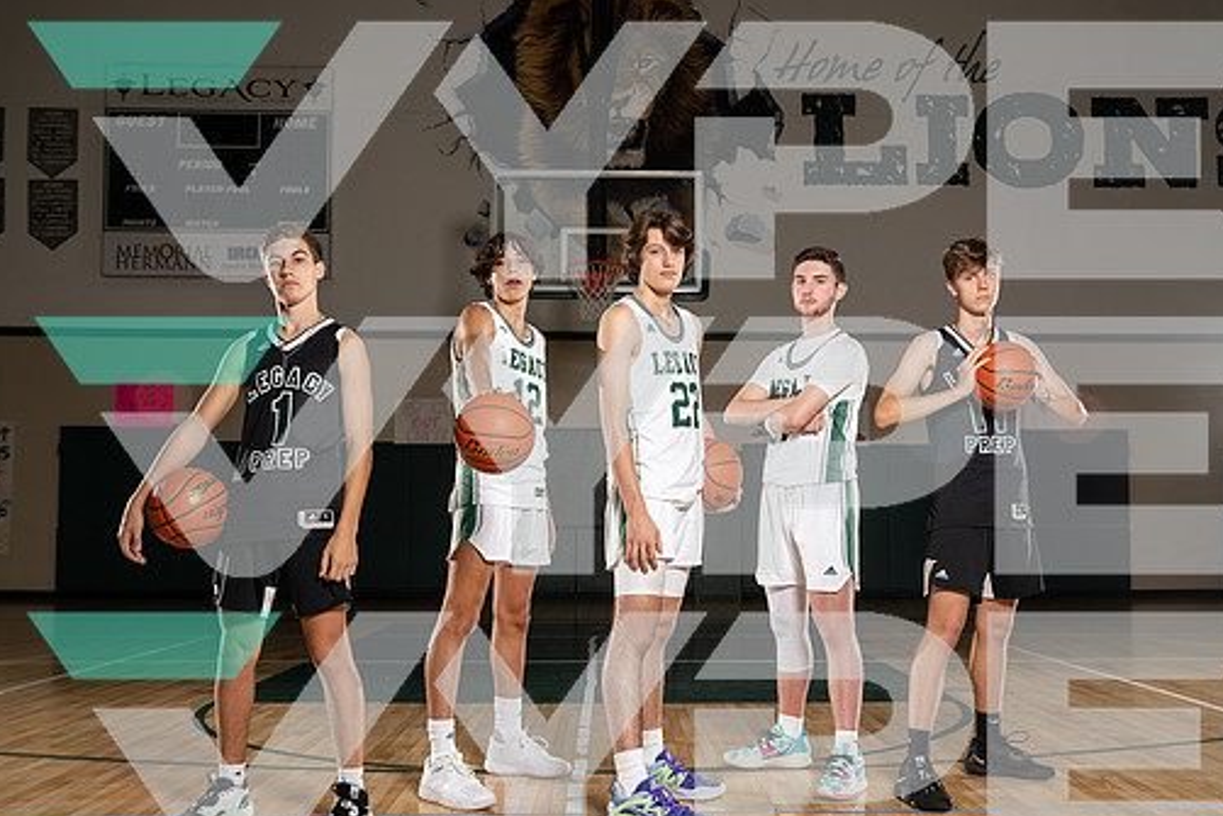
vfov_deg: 35.9
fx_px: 1257
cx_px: 655
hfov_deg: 51.8
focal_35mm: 37
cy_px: 447
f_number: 6.3
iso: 320
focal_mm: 32
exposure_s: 1/250
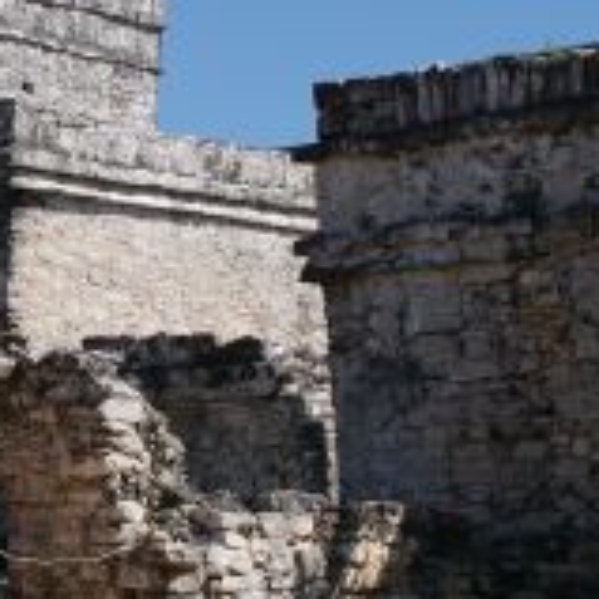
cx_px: -143
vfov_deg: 10.5
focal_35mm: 167
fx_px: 3269
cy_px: 224
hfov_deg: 10.3
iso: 100
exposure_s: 1/640
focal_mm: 26
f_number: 5.6
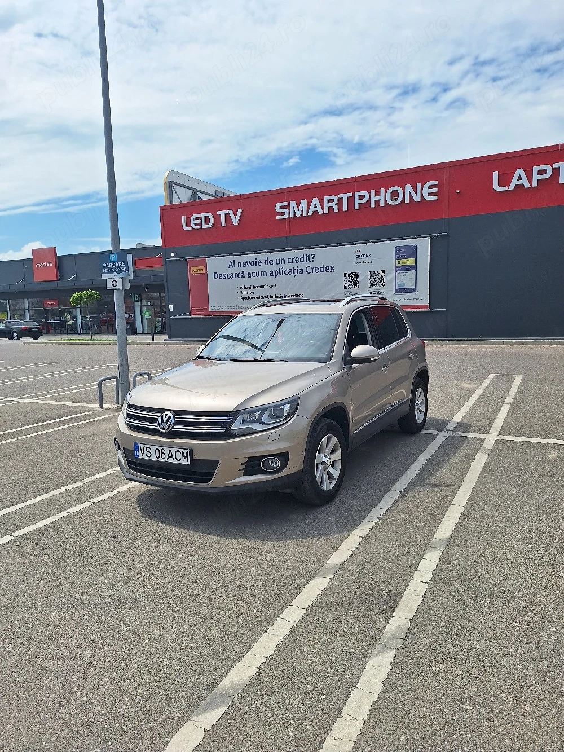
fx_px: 500
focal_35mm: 23
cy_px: 376
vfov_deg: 73.9
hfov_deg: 58.9
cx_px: 282
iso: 40
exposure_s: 1/10000
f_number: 1.8
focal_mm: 5.54
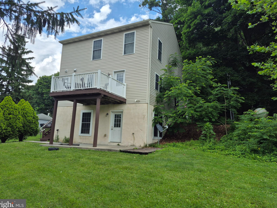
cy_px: 102
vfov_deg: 56.8
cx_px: 135
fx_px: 192
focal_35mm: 24
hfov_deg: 71.6
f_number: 1.8
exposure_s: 1/1128
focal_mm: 5.4
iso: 25
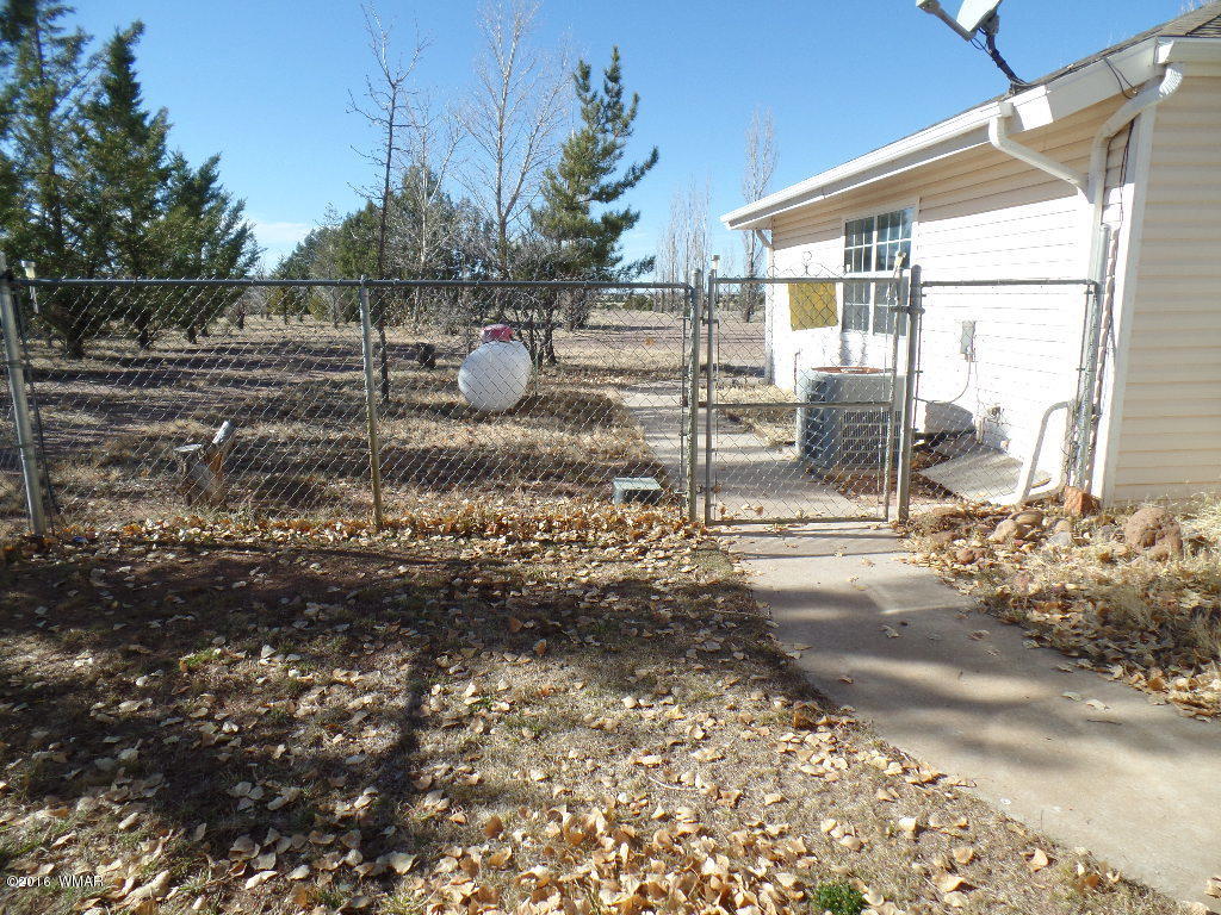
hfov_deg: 73.9
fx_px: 811
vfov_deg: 58.9
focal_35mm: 23
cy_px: 458
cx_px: 610
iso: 80
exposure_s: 1/750
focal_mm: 4.1
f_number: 3.5
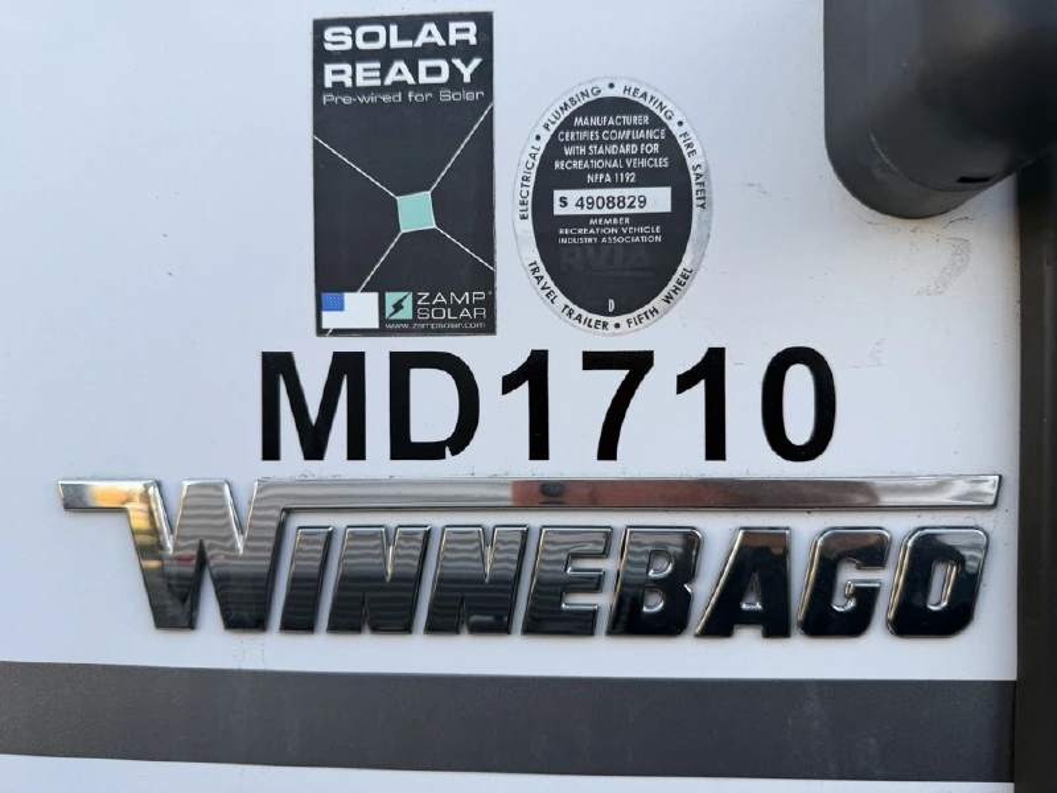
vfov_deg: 56.8
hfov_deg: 71.6
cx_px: 528
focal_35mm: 24
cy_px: 396
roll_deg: -0.6
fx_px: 733
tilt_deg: +2.0
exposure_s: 1/281
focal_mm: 6.76
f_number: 1.78
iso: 64
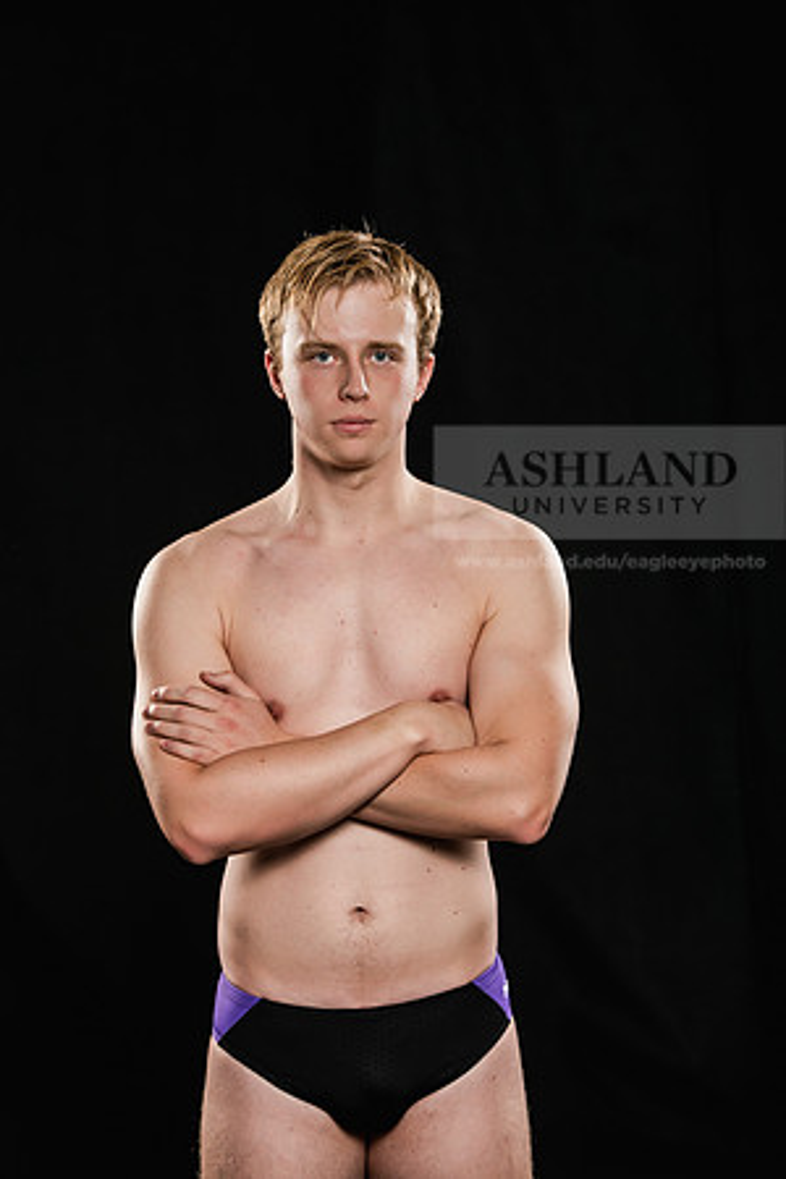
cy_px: 590
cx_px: 393
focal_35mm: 100
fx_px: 3275
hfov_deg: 13.7
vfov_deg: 20.4
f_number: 6.3
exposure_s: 1/250
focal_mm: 100
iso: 320
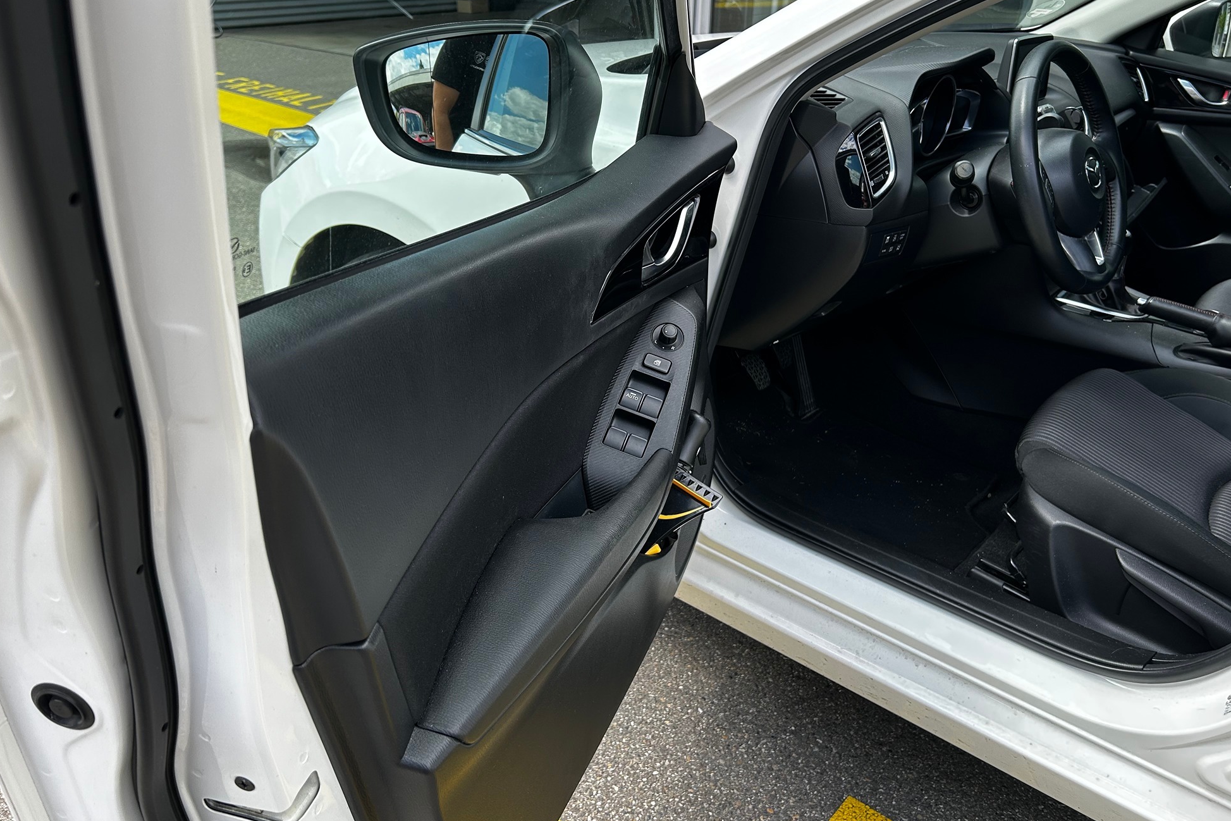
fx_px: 957
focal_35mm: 28
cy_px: 392
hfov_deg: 65.5
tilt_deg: -26.3
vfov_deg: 46.4
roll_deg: +0.5
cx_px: 609
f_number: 1.5
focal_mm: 5.7
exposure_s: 1/674
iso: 50
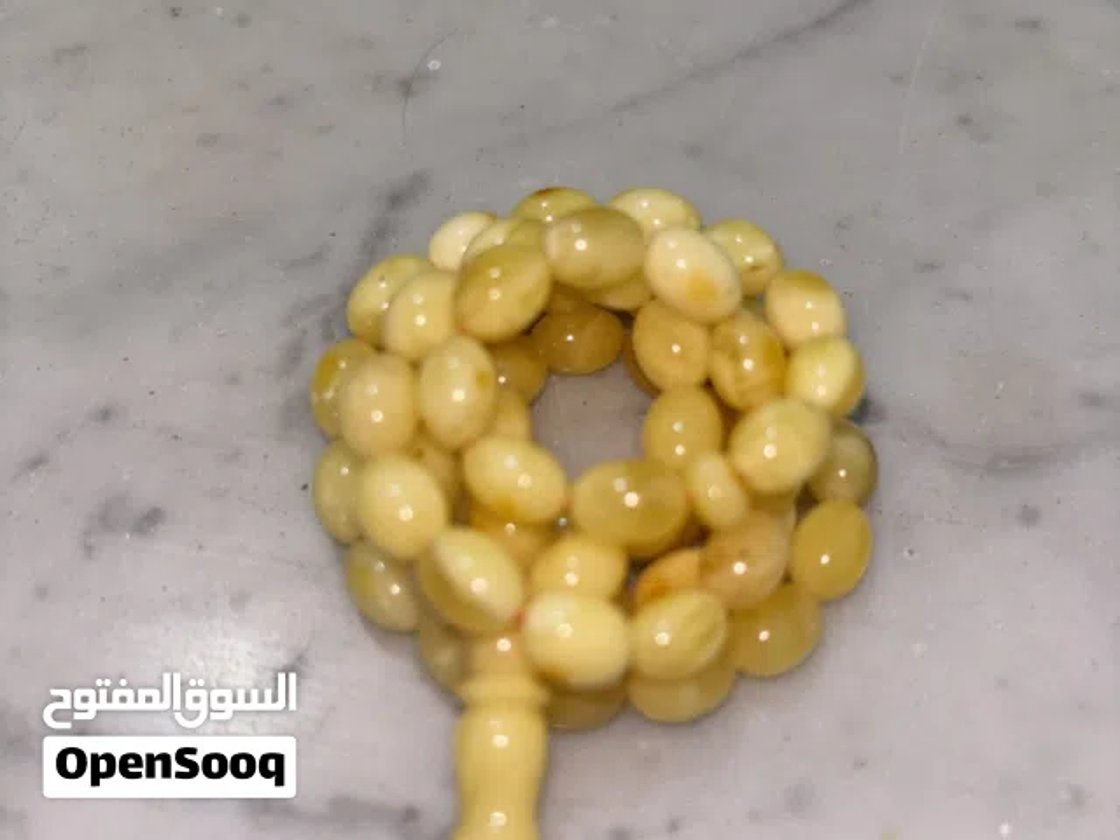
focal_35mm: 26
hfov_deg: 67.3
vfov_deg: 53.1
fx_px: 841
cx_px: 560
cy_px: 420
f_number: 1.6
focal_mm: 5.96
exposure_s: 1/78
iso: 32
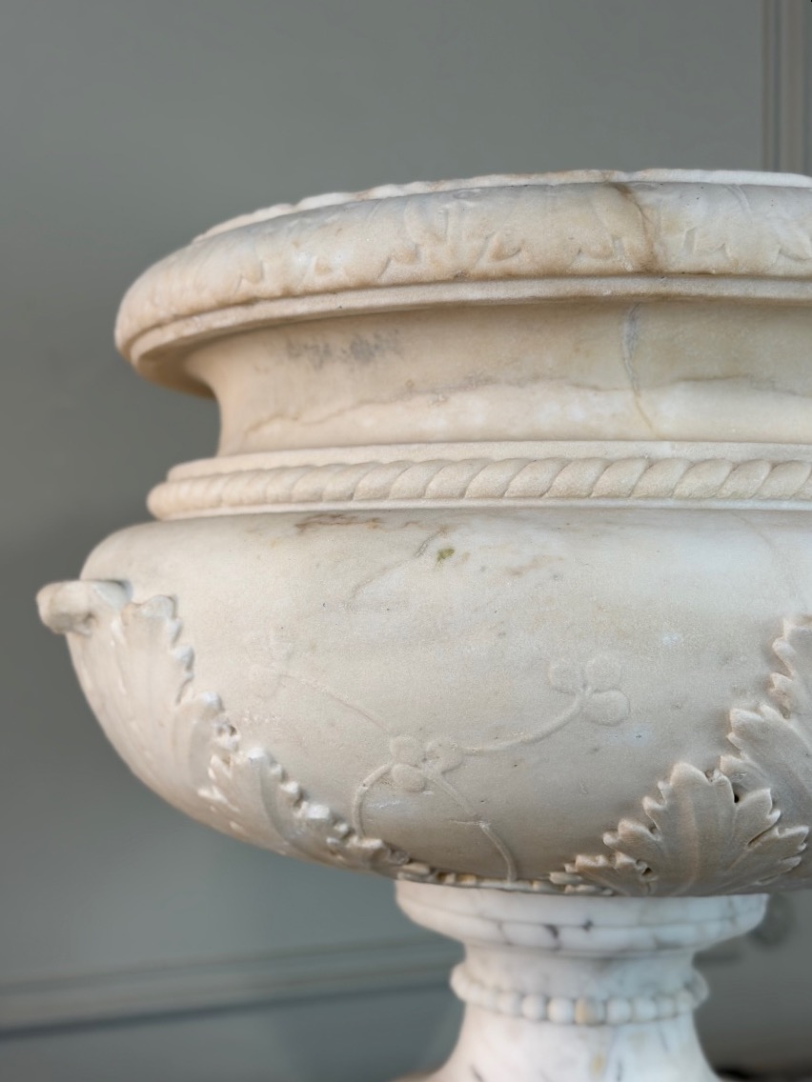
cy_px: 541
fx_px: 1501
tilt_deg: +1.2
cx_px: 406
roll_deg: -2.4
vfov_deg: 39.7
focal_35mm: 48
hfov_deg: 30.3
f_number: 1.78
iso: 64
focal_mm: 6.76
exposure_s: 1/50
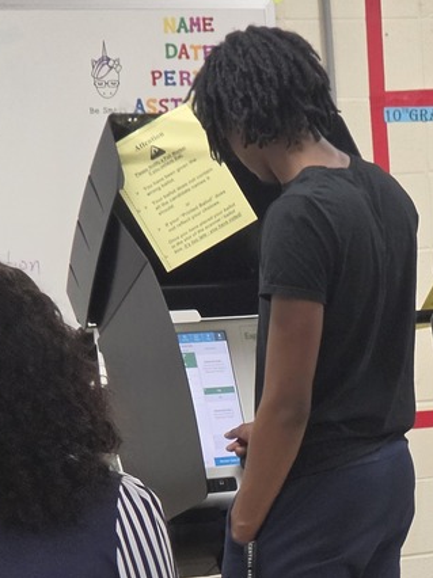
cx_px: 501
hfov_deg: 8.8
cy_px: 628
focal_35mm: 166
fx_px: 2771
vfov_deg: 11.7
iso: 400
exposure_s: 1/120
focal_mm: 7
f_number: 2.4
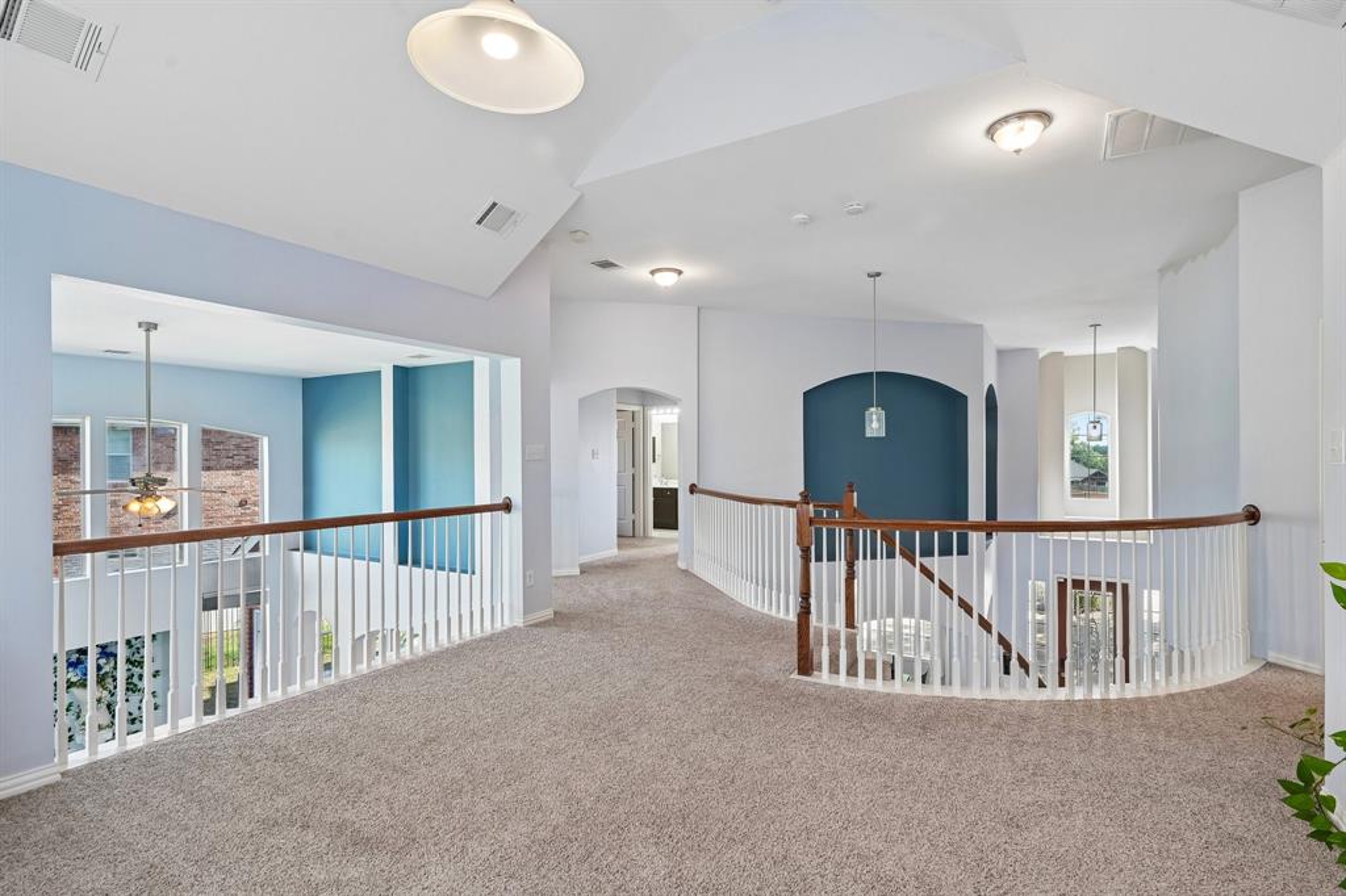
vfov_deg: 70.4
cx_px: 673
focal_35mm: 17
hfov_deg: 93.3
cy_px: 448
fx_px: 635
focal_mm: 17
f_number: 8
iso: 400
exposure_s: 1/40
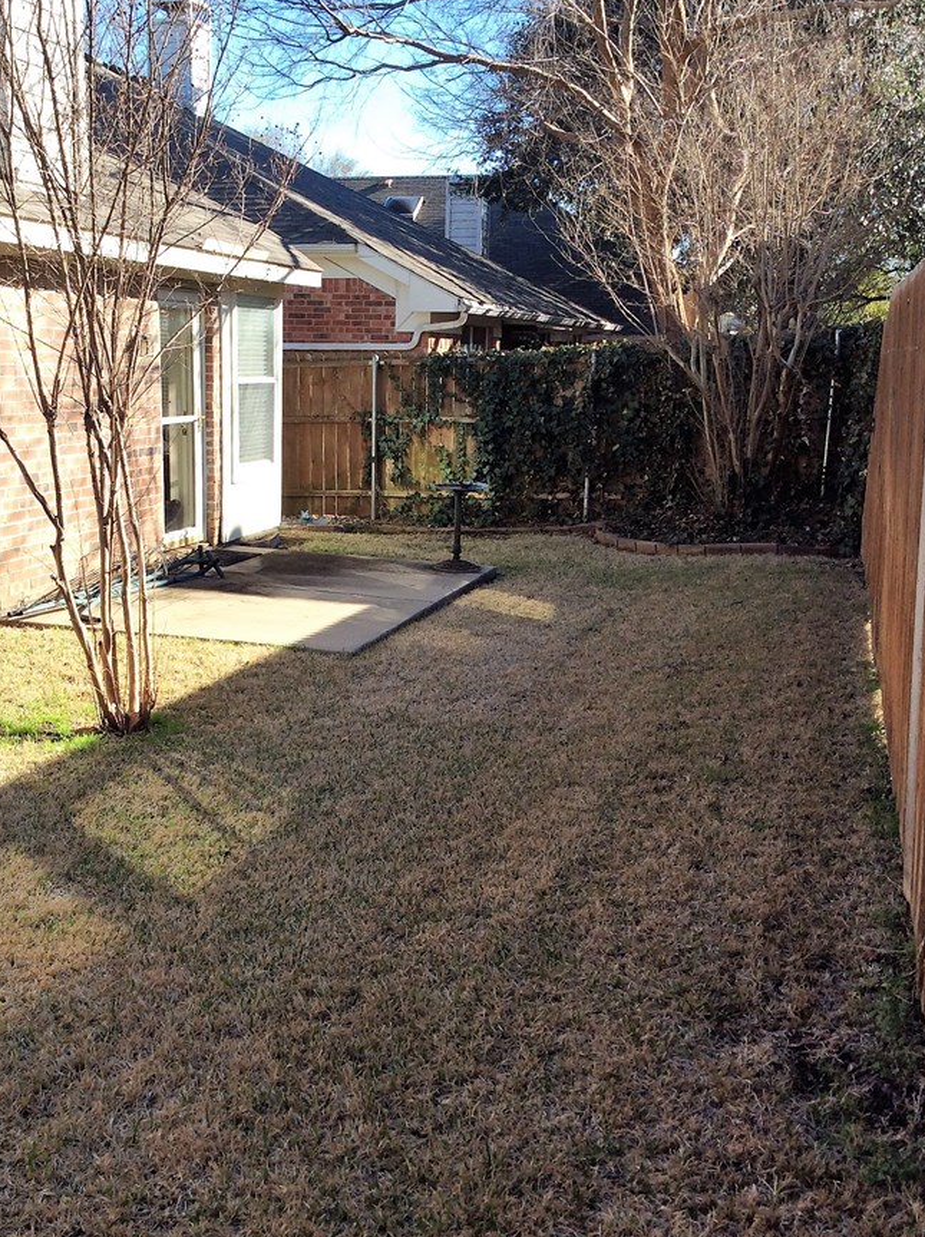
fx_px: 1357
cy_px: 674
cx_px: 399
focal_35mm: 38
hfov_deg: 37.6
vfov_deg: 49.0
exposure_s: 1/427
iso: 32
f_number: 2.4
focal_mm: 3.3
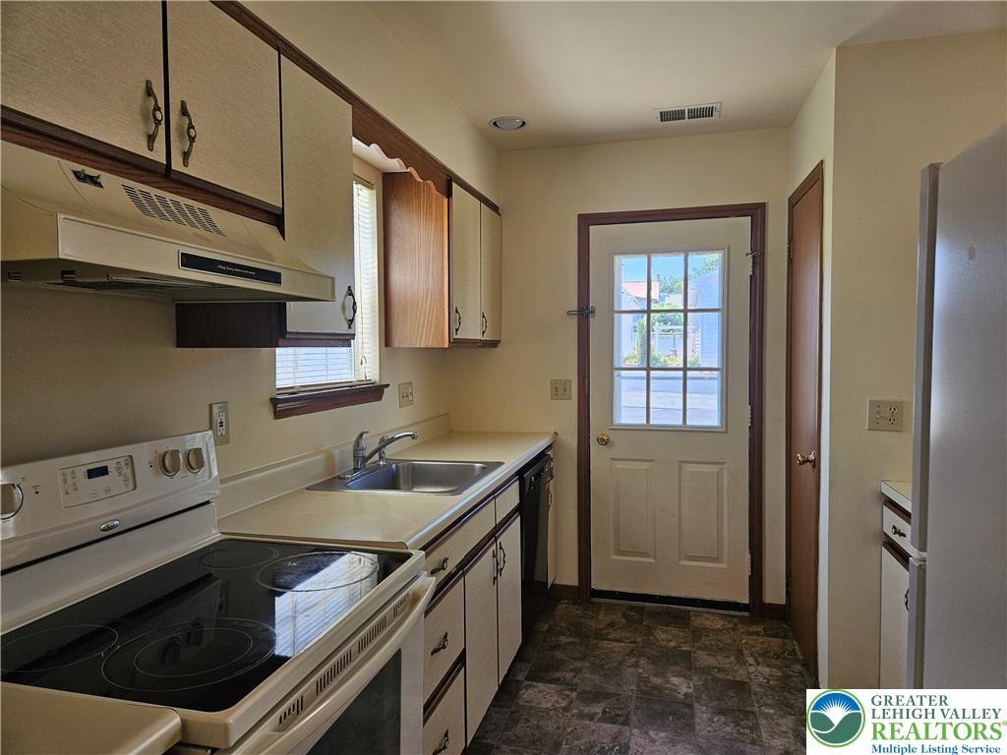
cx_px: 504
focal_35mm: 23
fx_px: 669
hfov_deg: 73.9
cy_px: 378
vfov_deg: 58.9
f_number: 1.8
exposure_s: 1/120
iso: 50
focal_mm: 5.4
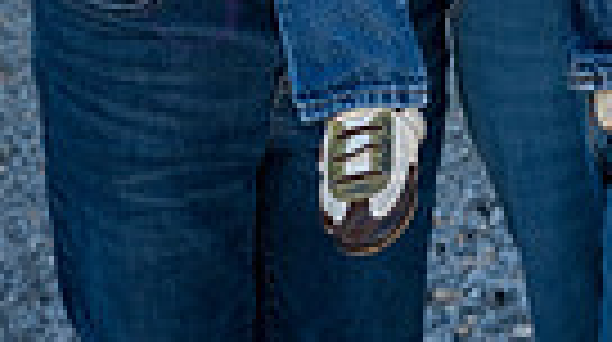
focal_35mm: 177
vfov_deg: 6.4
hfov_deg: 12.2
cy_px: -540
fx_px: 2868
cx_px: 423
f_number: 5.6
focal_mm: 51
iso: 400
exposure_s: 1/640
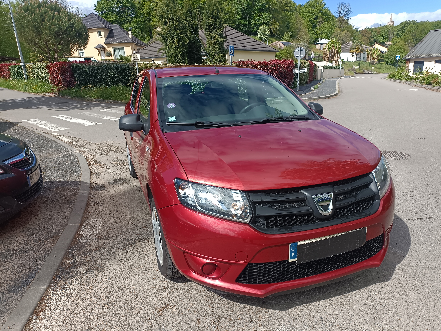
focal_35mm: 25
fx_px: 318
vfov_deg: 54.9
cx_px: 220
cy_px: 166
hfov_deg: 69.4
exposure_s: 1/506
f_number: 1.79
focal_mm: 4.74
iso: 100
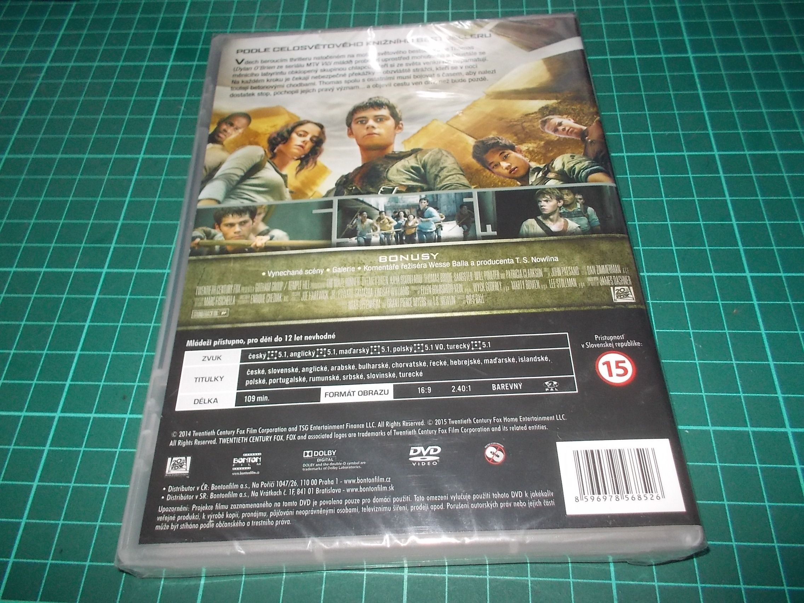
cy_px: 302
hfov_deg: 61.7
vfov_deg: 48.2
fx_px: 674
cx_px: 402
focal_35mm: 29
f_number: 3.3
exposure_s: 1/30
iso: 200
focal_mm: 4.1
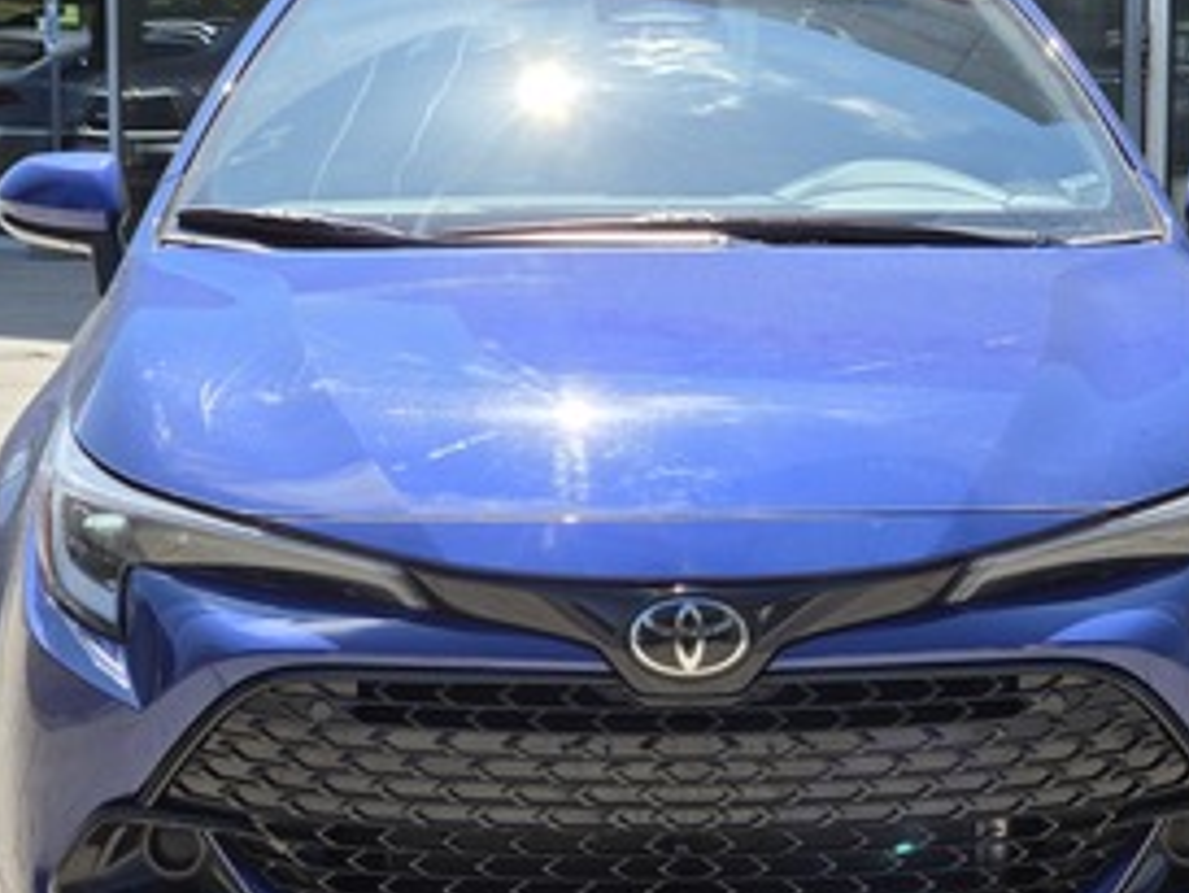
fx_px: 3643
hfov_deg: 18.5
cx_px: 697
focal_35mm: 106
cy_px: 477
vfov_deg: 14.0
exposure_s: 1/832
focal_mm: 7
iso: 25
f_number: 2.4
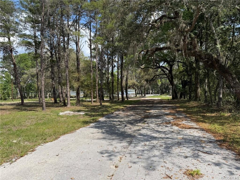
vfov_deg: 56.8
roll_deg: +0.6
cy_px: 90
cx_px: 120
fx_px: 166
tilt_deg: +0.4
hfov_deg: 71.6
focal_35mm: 24
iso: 80
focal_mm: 6.76
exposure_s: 1/3584
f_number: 1.78
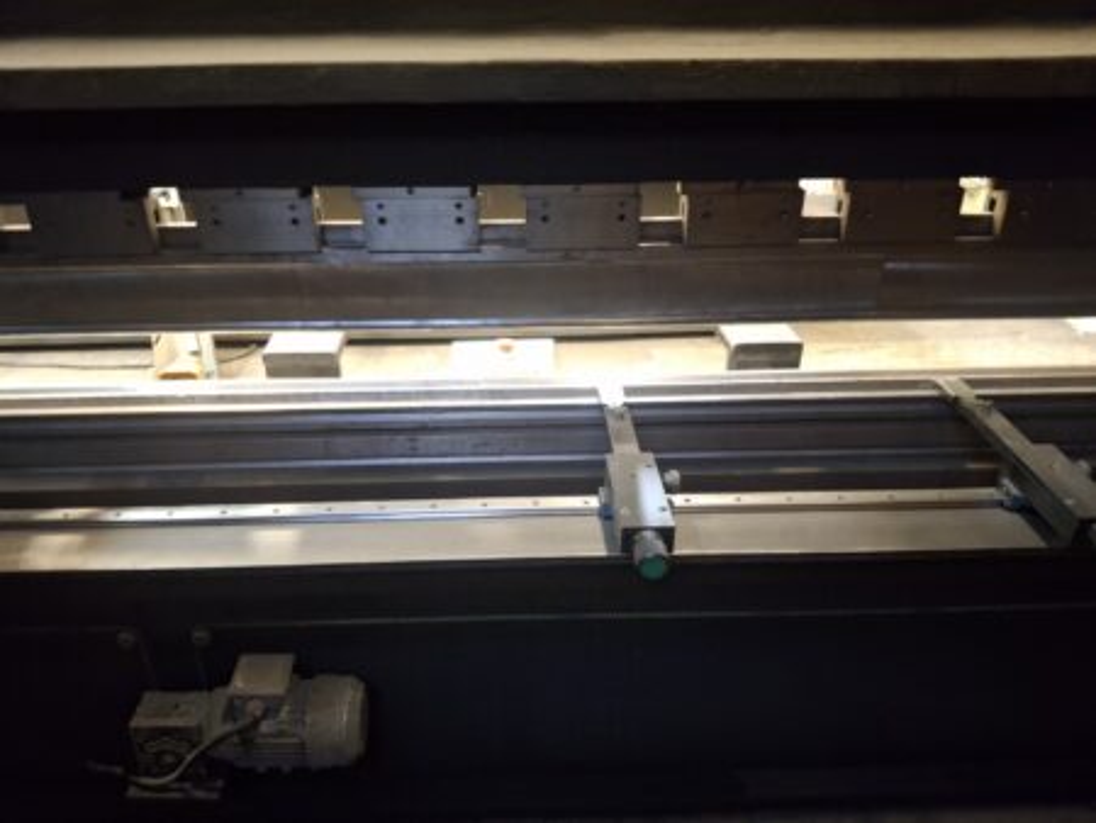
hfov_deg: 69.4
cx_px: 548
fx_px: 792
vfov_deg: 54.9
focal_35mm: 25
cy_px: 412
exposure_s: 1/20
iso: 1250
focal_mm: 4.69
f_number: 1.8
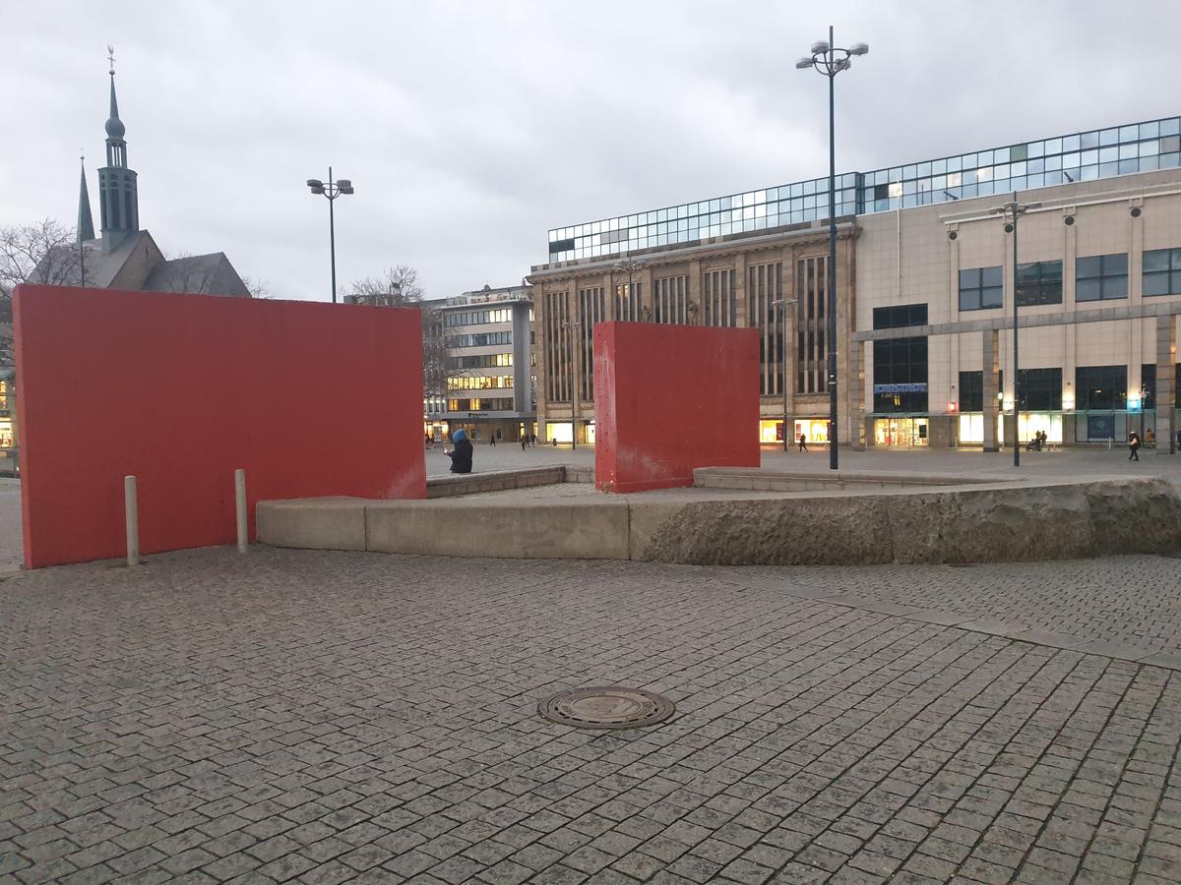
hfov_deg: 67.3
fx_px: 887
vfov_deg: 53.1
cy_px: 442
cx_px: 590
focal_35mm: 26
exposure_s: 1/50
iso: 400
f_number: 1.5
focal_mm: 4.3
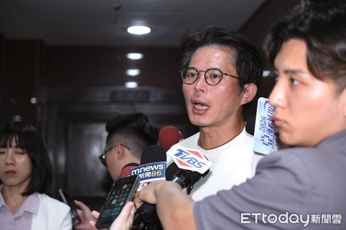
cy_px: 115
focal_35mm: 83
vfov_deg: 16.5
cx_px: 173
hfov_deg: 24.5
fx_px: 798
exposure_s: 1/250
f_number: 2.8
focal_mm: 55
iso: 1600
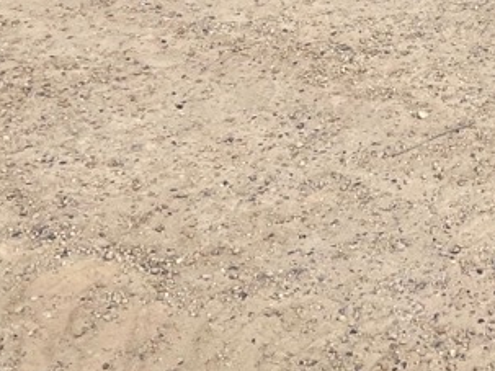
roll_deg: -0.7
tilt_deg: -12.6
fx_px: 1401
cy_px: -163
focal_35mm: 98
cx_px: 596
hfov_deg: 18.9
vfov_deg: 14.2
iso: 16
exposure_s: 1/2058
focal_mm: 3
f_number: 1.8
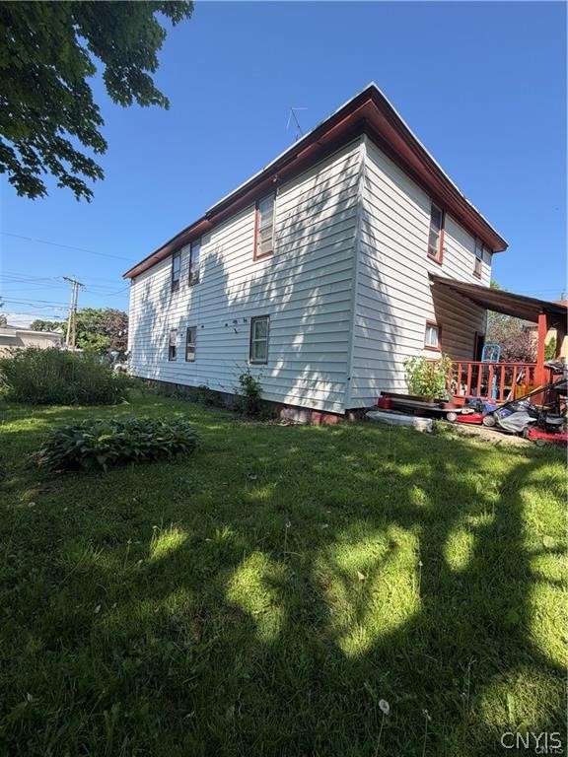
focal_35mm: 14
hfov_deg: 85.7
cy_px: 378
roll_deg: -3.4
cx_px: 284
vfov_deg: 102.1
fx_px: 306
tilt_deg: -0.9
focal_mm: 2.22
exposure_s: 1/585
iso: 40
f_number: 2.2
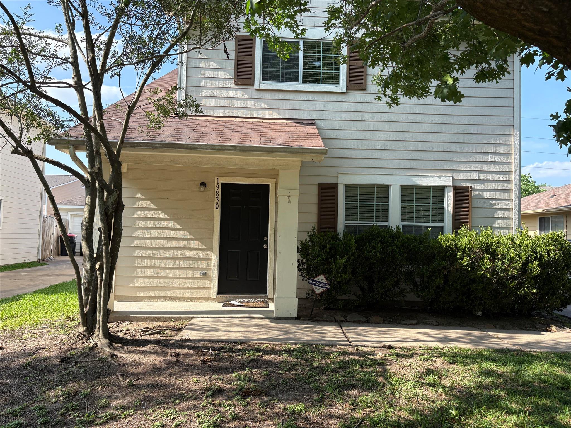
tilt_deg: +3.9
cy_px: 214
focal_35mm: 26
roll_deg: -0.2
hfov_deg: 67.3
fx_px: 429
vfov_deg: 53.1
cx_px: 286
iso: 50
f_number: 1.6
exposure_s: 1/1032
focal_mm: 5.96
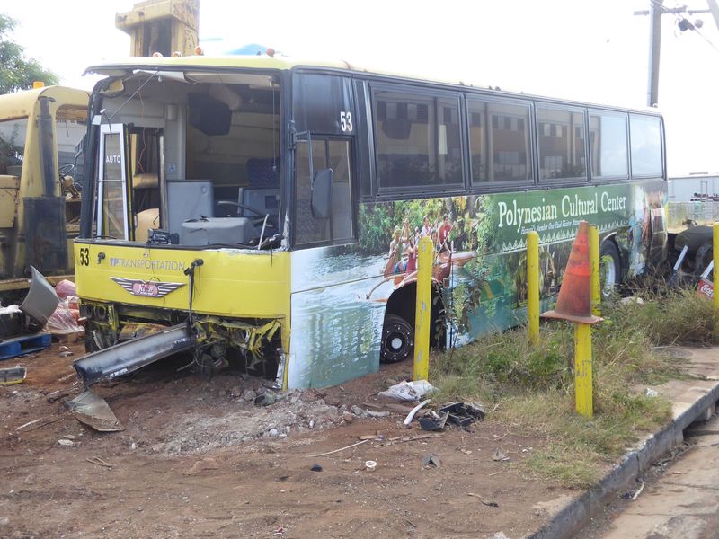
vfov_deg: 34.3
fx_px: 872
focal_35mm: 42
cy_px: 270
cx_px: 360
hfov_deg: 44.8
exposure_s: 1/125
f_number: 3.8
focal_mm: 7.2
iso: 80
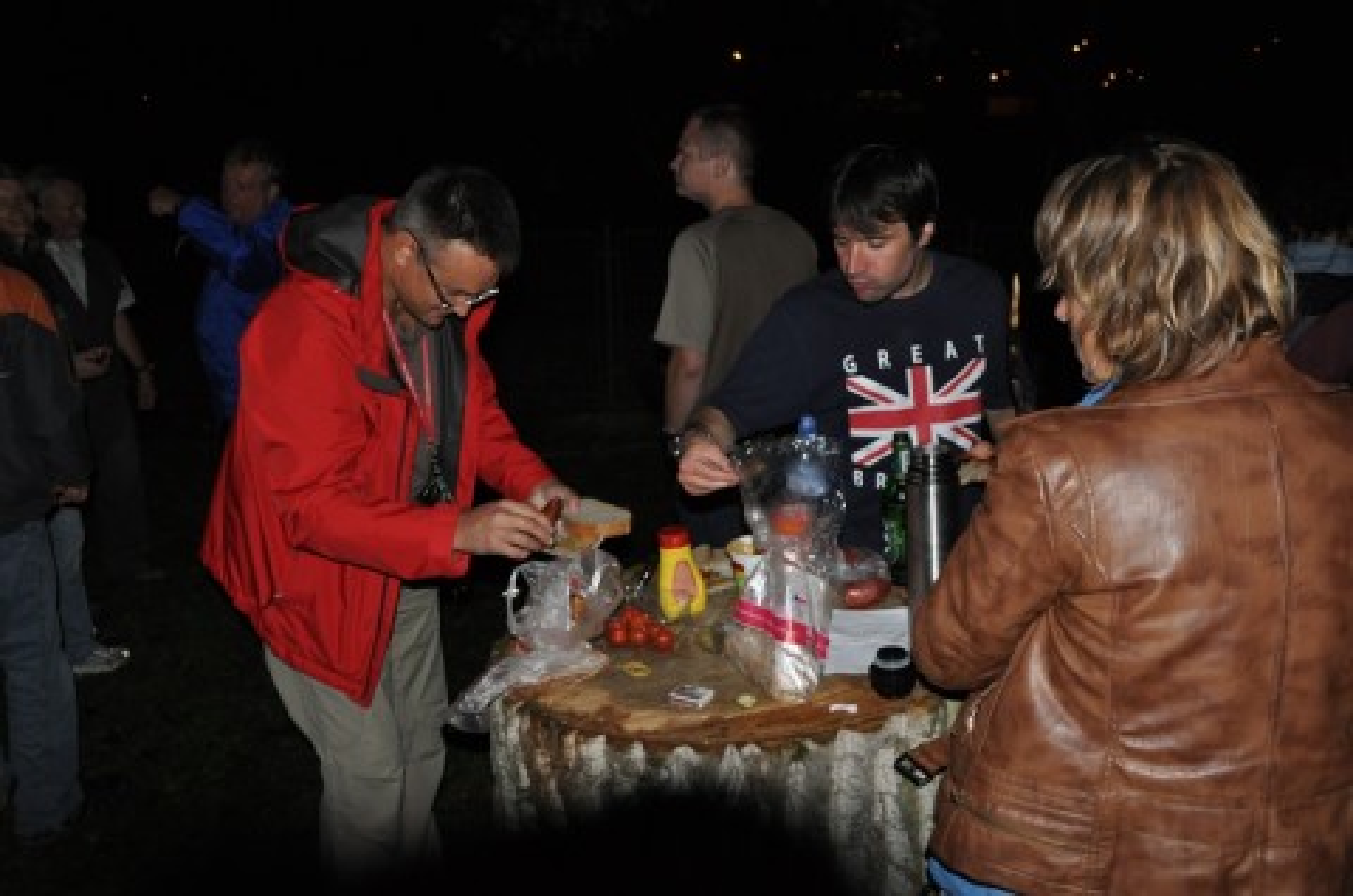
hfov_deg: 67.5
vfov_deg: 47.7
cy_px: 448
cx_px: 676
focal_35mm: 27
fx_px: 1013
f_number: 3.5
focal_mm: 18
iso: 800
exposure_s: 1/60
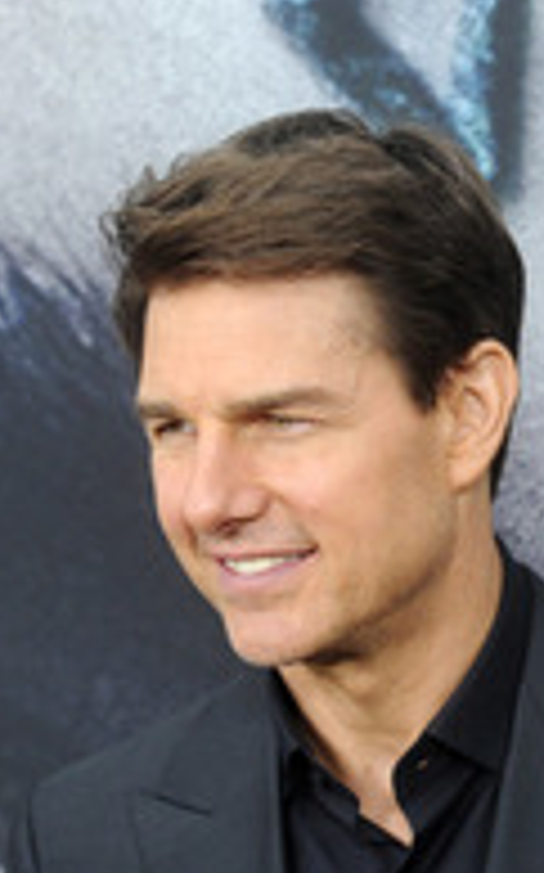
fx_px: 5179
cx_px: 575
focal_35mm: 218
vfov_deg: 9.6
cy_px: 603
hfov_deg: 6.0
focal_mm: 92
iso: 1600
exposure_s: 1/500
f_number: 4
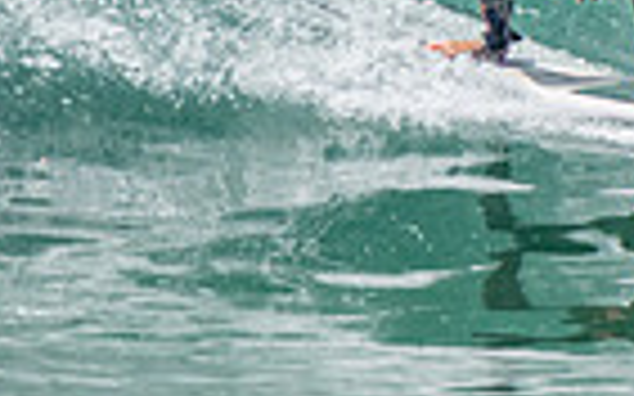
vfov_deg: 0.5
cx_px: 697
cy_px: -241
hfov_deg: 0.8
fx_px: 43404
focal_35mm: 2513
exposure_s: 1/2000
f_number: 5.6
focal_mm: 400
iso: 360
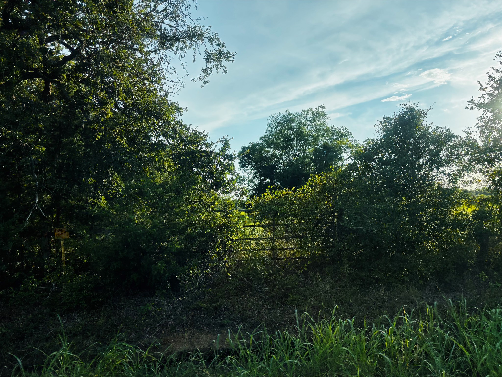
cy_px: 188
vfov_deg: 53.1
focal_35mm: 26
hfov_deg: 67.3
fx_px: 377
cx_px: 251
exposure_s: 1/1027
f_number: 1.6
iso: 50
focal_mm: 5.96
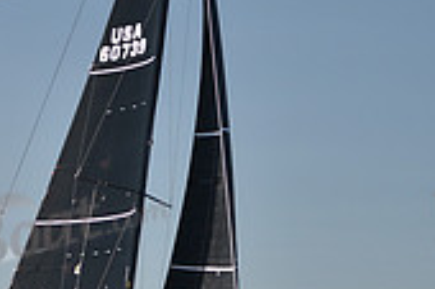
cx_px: 302
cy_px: 78
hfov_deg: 8.6
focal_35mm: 239
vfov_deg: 5.7
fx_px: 2885
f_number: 2.8
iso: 250
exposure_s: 1/1600
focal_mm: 70
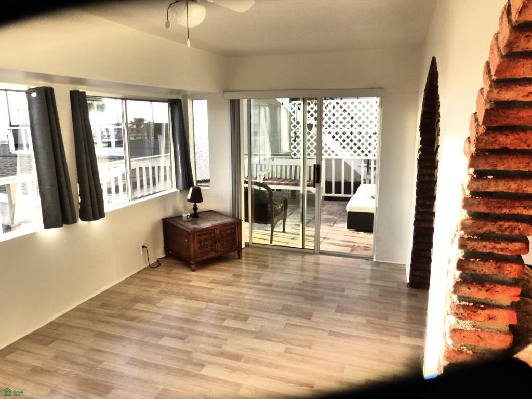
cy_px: 200
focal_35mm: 24
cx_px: 266
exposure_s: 1/60
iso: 200
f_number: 3.3
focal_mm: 4.3
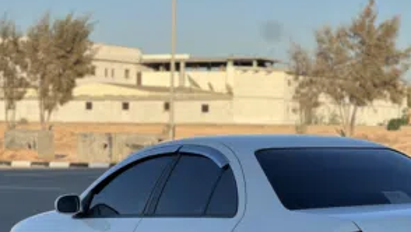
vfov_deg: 10.6
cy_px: 198
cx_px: 203
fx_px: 1244
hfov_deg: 18.8
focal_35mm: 114
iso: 32
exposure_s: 1/612
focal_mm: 9
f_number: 2.8
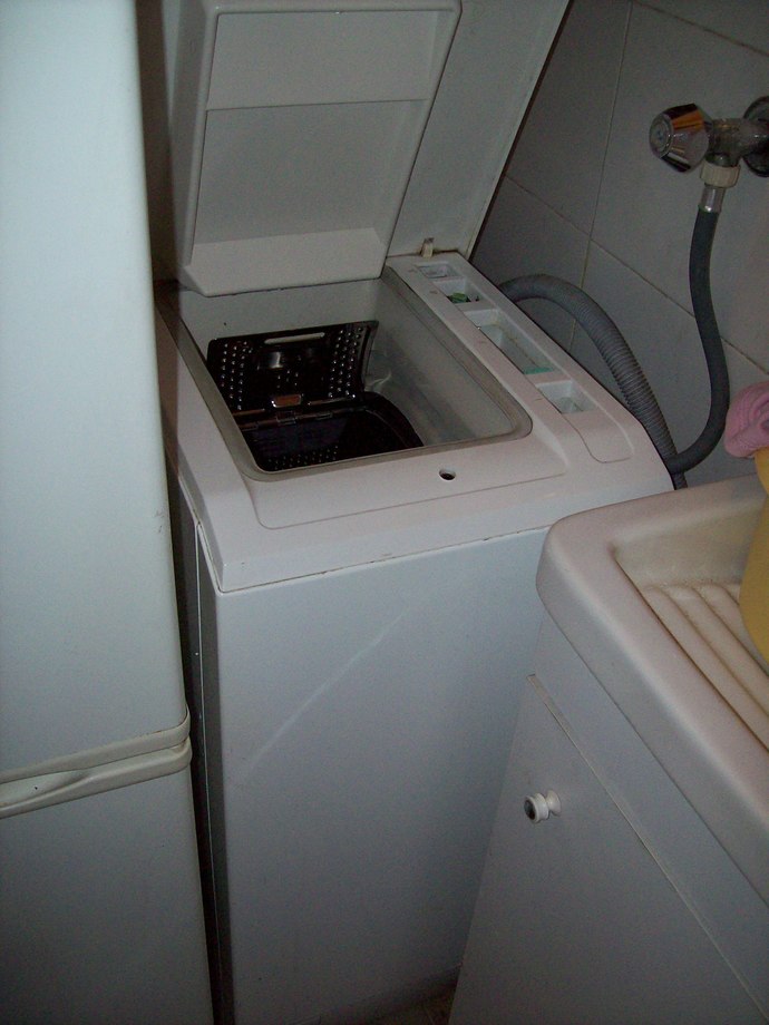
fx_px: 1066
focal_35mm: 36
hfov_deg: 39.7
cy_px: 512
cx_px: 384
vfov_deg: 51.4
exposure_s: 1/64
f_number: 2.7
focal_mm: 6
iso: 140
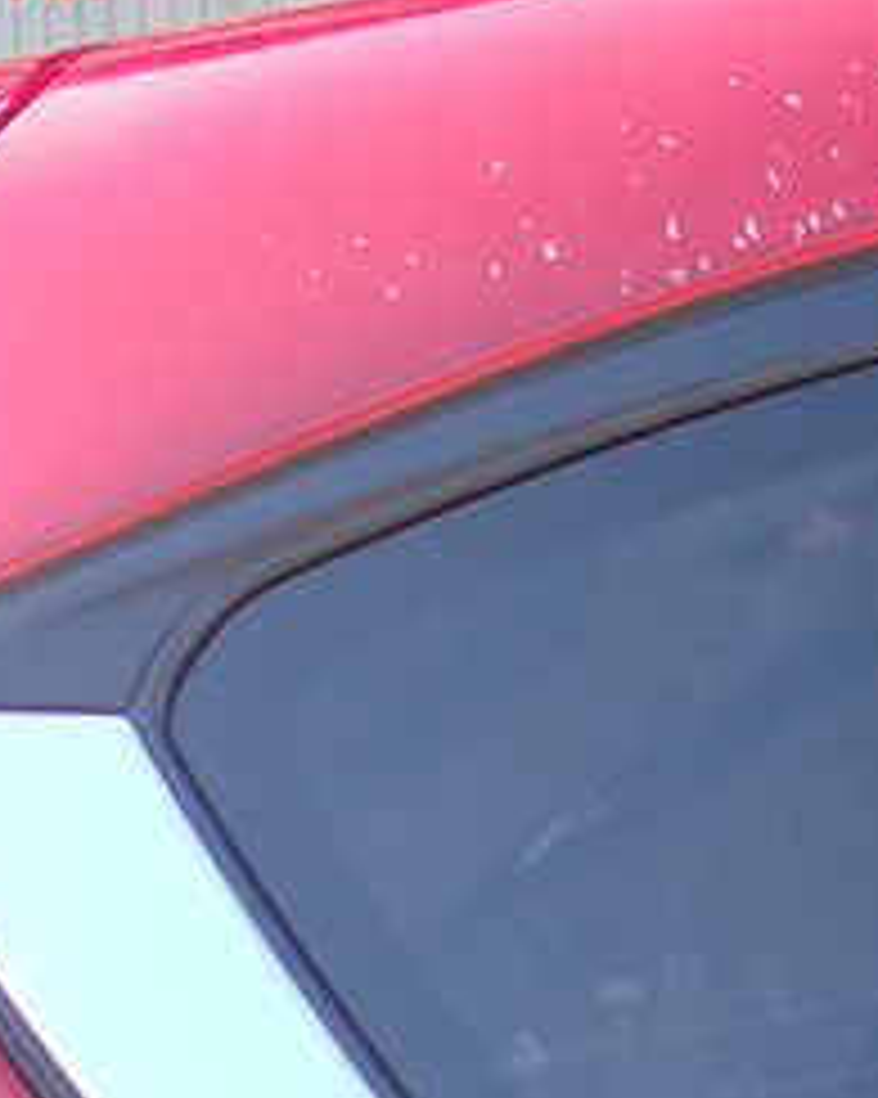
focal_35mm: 120
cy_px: 922
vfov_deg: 15.9
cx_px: 639
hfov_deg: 12.8
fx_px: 3900
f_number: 3.2
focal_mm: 9.01
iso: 100
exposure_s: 1/100
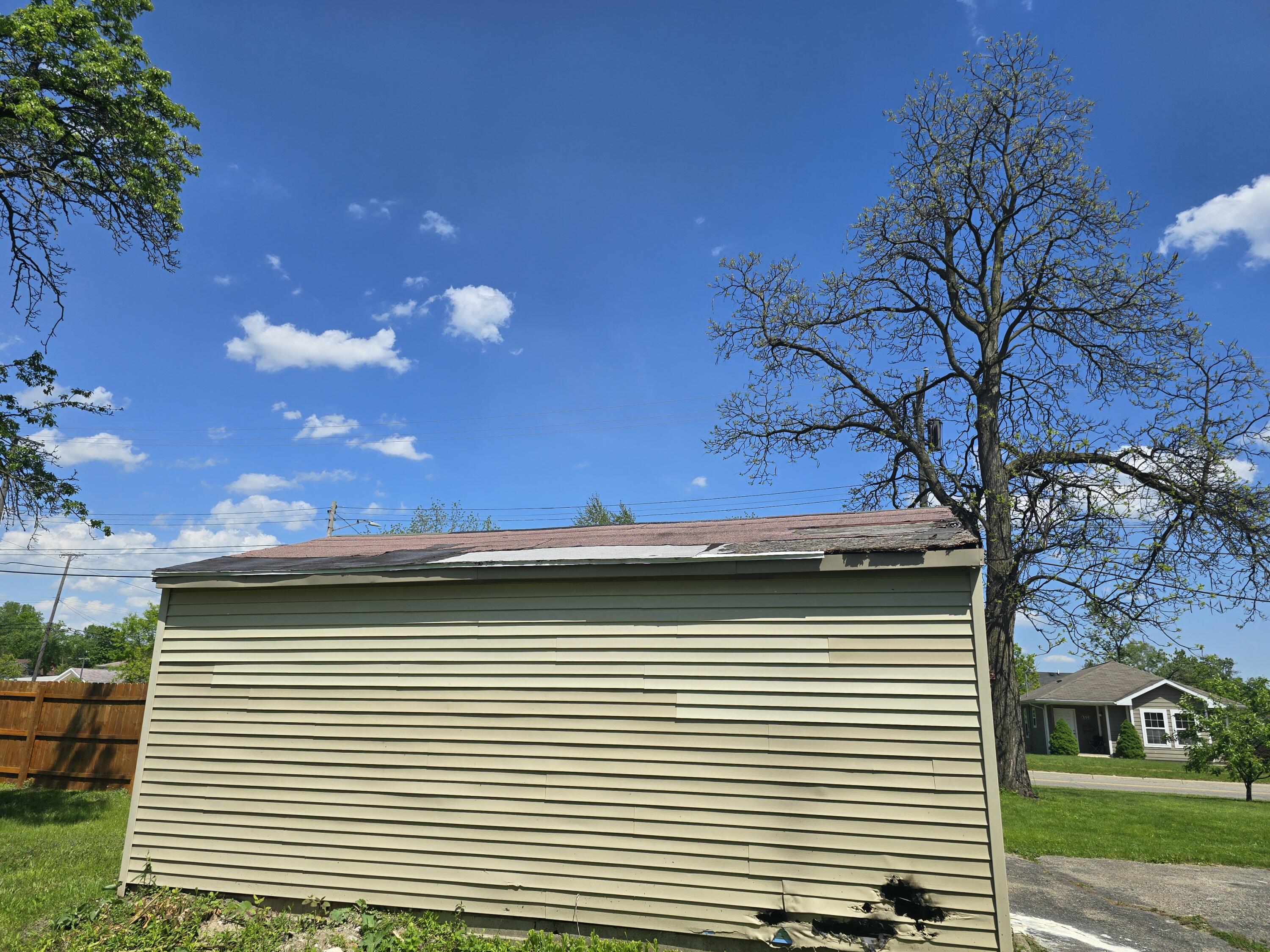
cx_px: 635
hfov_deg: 73.9
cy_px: 476
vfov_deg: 58.9
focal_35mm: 23
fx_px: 844
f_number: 1.7
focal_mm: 6.3
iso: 12
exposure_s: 1/1044
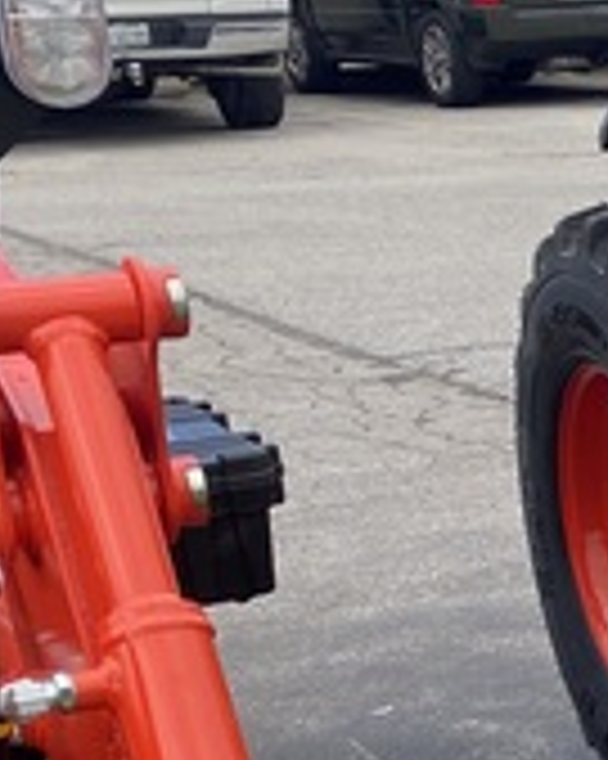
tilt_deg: -13.4
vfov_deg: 15.9
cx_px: 1779
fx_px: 2702
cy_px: 607
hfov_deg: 9.9
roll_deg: +1.2
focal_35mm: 120
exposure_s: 1/613
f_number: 1.8
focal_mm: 4.25
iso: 32
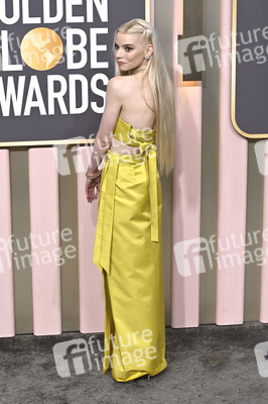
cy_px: 202
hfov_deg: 19.4
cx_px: 134
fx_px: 783
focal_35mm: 70
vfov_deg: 28.9
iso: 800
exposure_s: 1/640
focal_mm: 70
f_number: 8
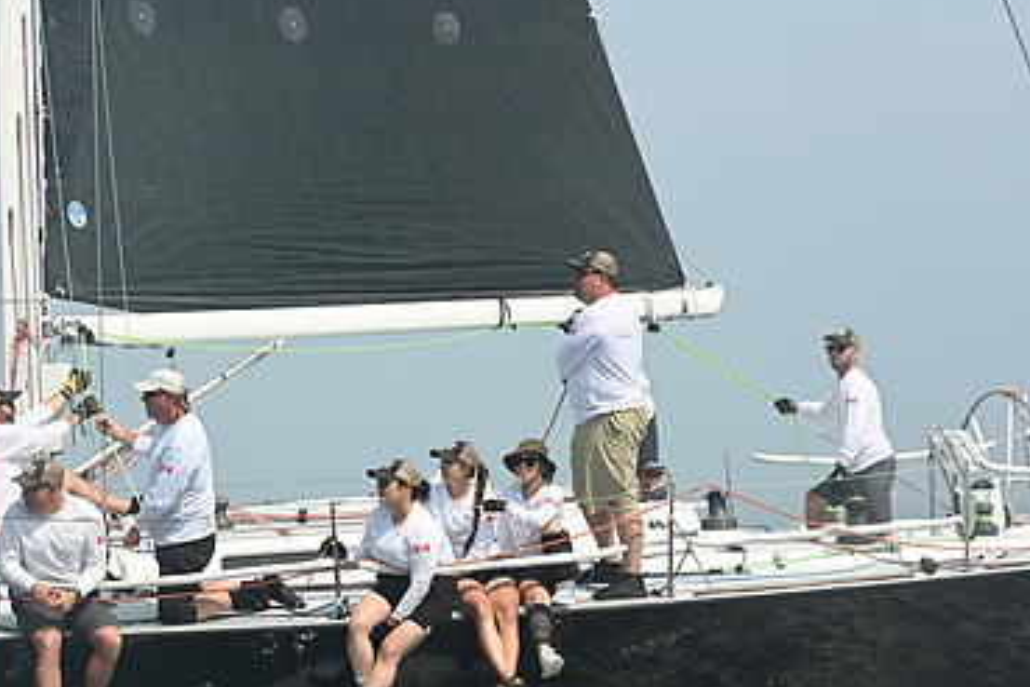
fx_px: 3147
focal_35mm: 110
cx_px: 413
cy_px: 518
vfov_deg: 12.4
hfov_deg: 18.6
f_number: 7.1
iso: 320
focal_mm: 70
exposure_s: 1/1250
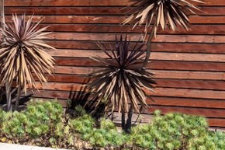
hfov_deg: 31.7
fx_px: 331
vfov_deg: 20.2
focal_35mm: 53
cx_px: -41
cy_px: -101
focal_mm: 15
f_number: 8
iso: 200
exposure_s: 1/640
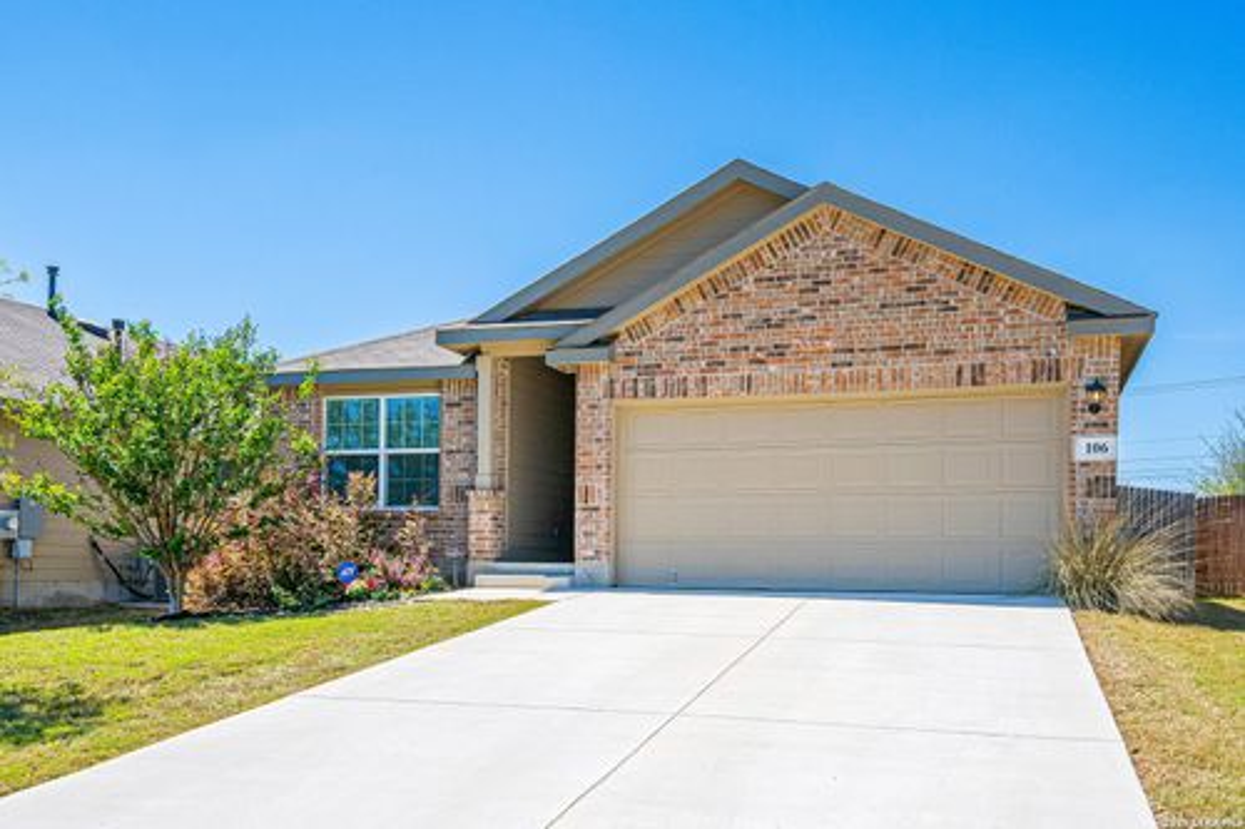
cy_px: 414
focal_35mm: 24
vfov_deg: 53.1
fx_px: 830
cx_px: 622
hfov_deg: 73.8
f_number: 8
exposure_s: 1/1250
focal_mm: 24
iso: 400
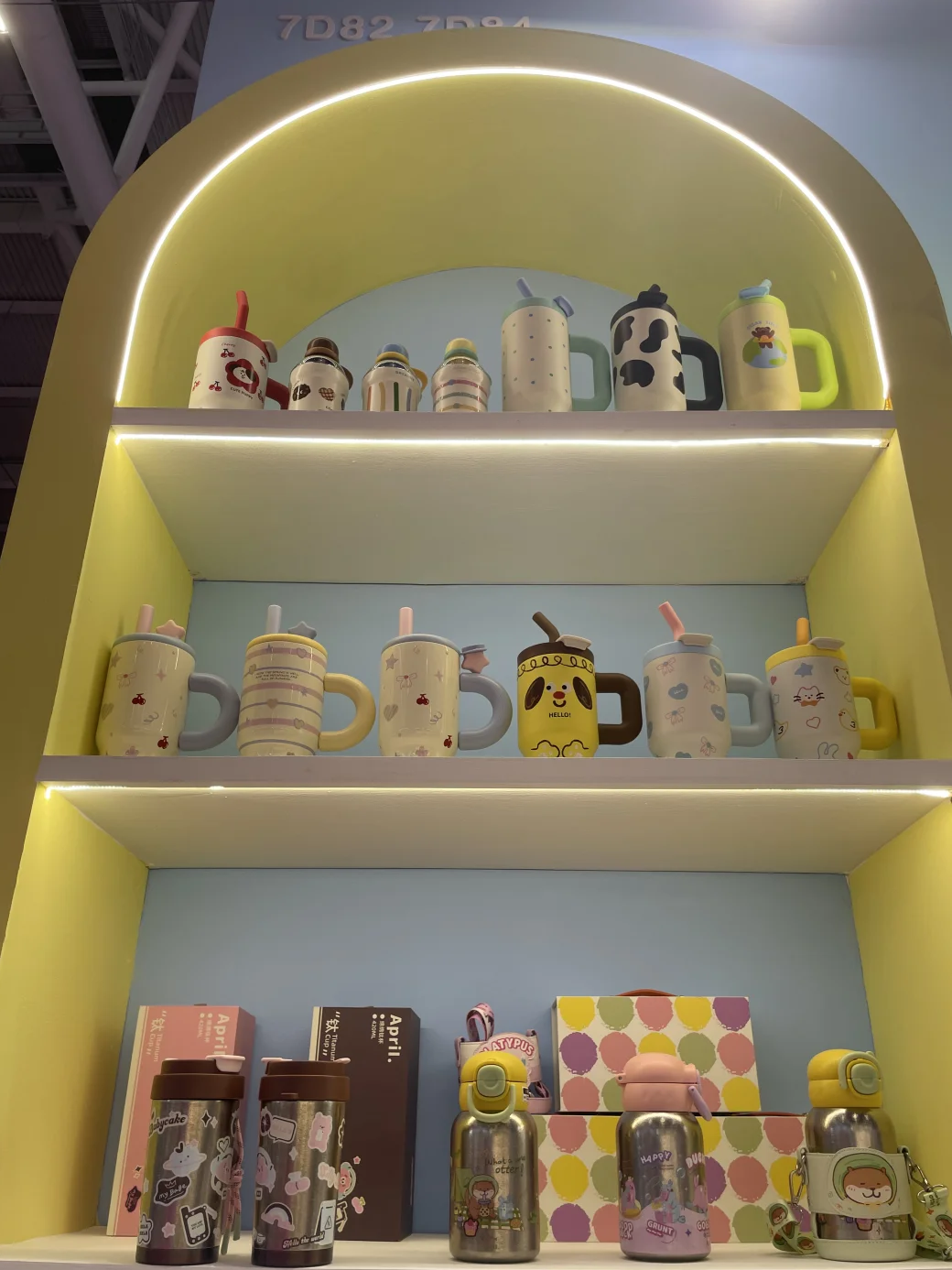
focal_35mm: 27
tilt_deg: +26.7
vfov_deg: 65.3
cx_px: 465
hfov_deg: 51.3
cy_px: 657
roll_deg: +0.3
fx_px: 990
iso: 32
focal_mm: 4.2
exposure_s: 1/179
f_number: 1.6
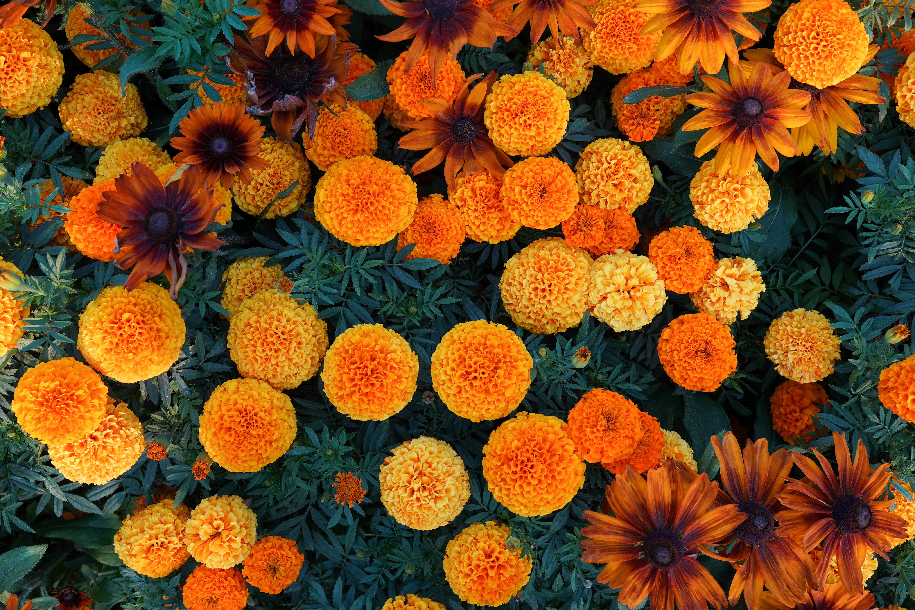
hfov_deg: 54.4
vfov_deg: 37.9
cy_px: 305
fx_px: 890
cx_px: 458
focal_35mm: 35
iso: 250
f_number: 8
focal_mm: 35
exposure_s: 1/50
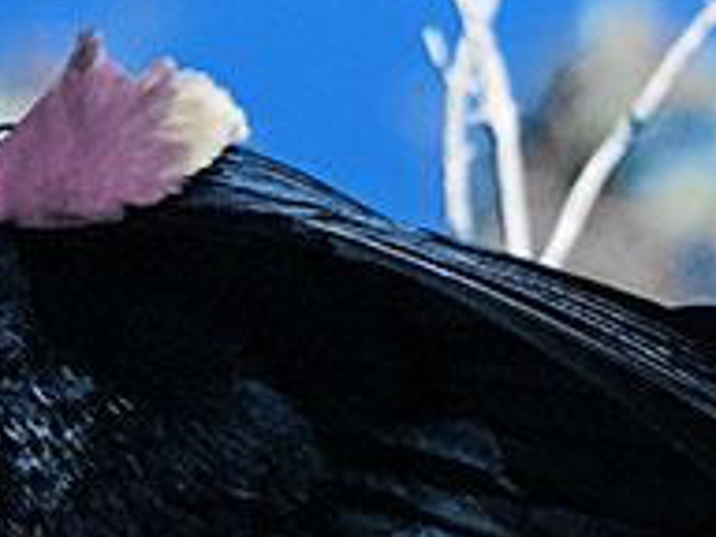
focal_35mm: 825
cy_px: 539
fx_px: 17064
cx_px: 369
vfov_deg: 1.8
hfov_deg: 2.4
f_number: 10
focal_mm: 330
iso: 1600
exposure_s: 1/3200
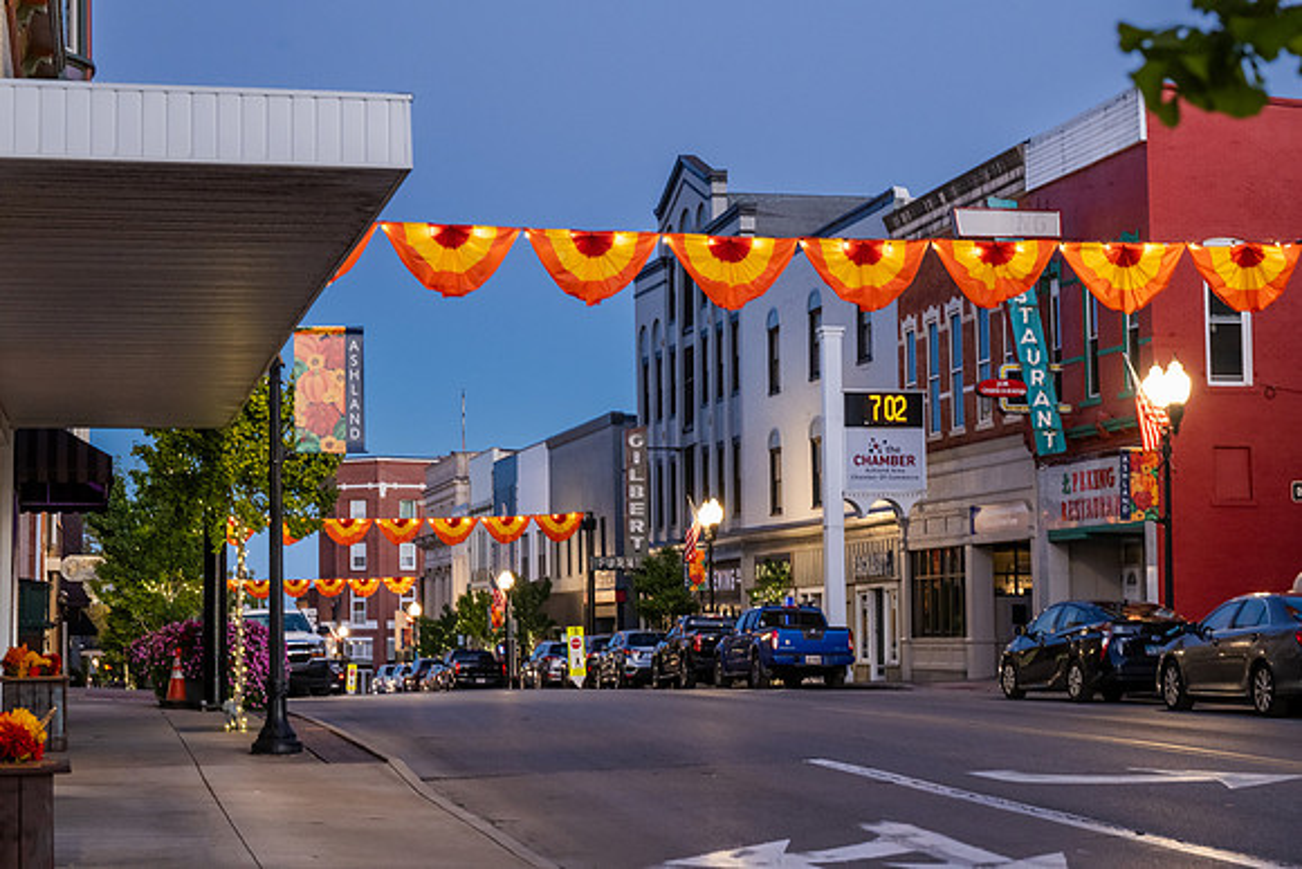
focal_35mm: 70
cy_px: 434
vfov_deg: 19.5
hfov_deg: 28.8
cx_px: 651
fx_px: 2532
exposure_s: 1/40
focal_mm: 70
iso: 2000
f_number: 7.1
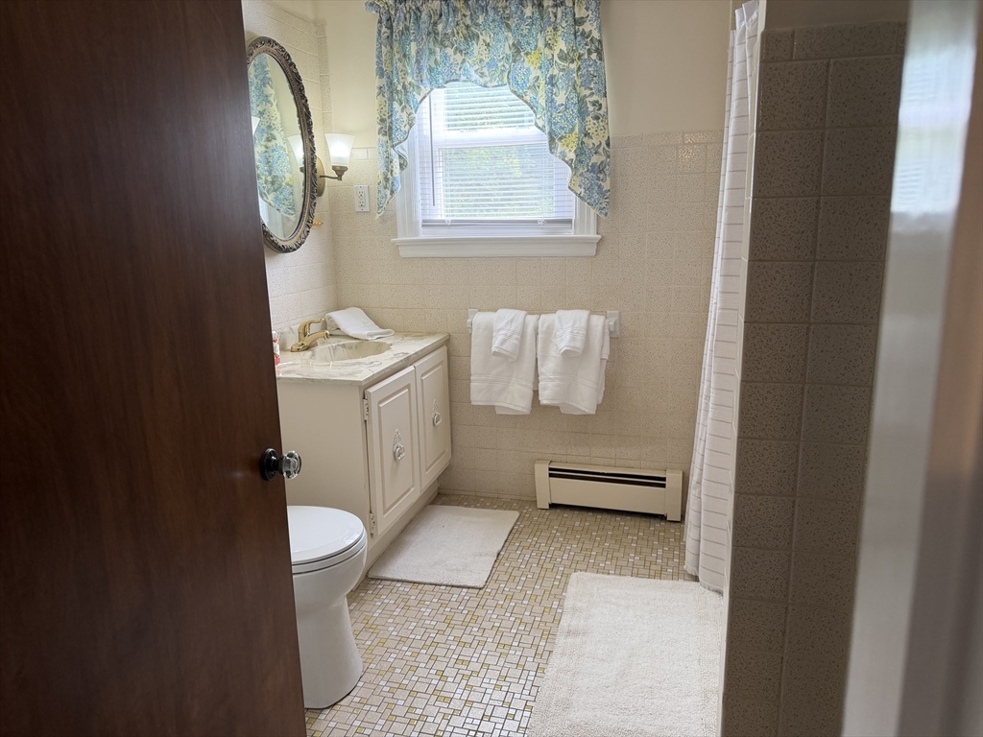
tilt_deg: -12.2
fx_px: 682
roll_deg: +1.7
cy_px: 368
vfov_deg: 56.8
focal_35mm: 24
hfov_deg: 71.6
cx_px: 492
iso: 160
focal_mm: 6.76
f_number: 1.78
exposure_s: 1/120
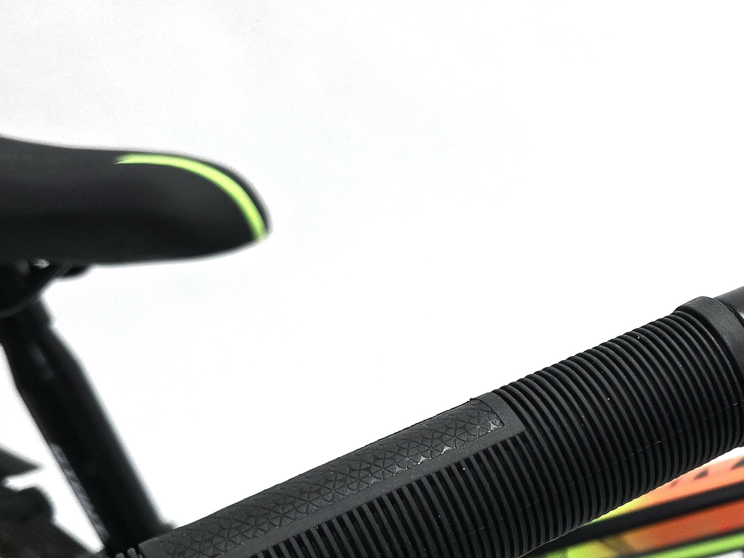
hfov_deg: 27.0
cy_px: 405
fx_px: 1354
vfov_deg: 23.1
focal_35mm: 63
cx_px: 904
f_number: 1.7
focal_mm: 6.3
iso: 200
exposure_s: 1/120
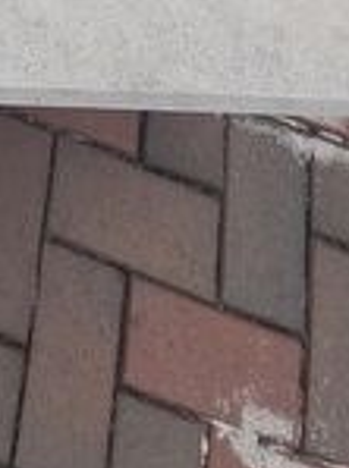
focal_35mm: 70
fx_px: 945
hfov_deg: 17.7
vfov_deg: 14.4
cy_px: -707
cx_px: -242
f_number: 2.2
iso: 250
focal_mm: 2.2
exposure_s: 1/359
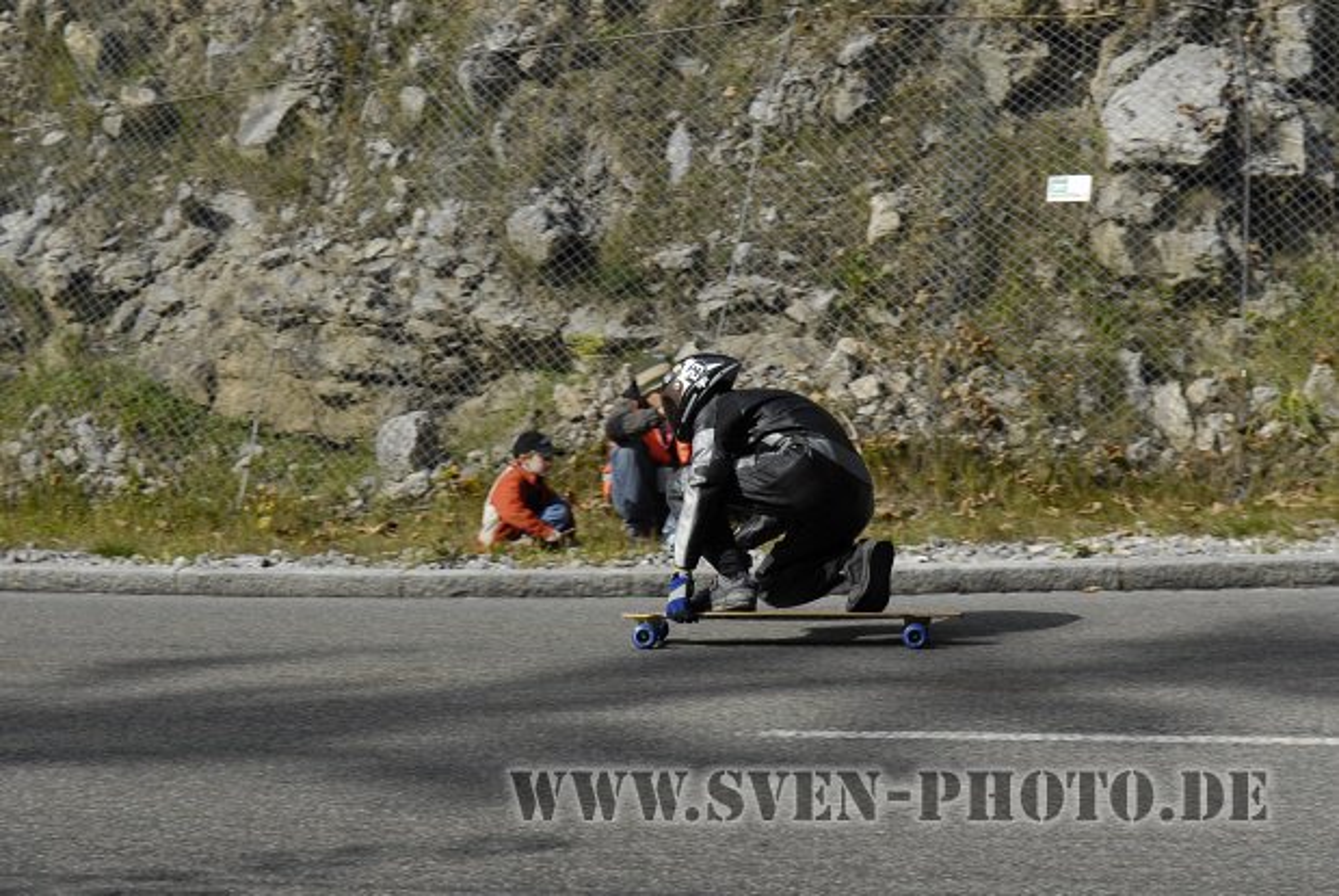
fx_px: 3071
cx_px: 670
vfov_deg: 16.6
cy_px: 448
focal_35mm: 82
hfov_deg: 24.6
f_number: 7.1
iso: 320
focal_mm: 55
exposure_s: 1/640
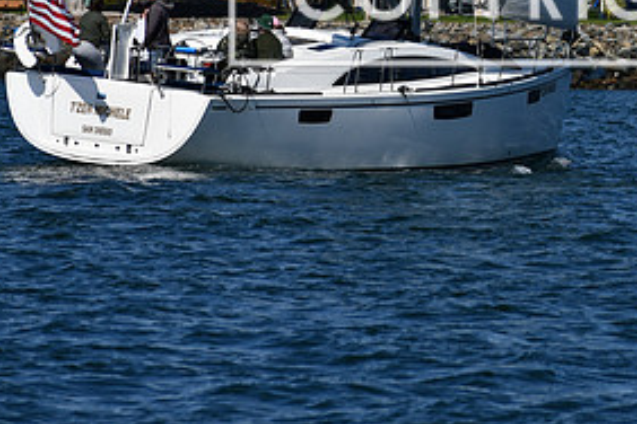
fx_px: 8988
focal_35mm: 508
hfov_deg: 4.1
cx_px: 495
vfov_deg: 2.7
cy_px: -8
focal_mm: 165
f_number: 8
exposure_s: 1/2000
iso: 200
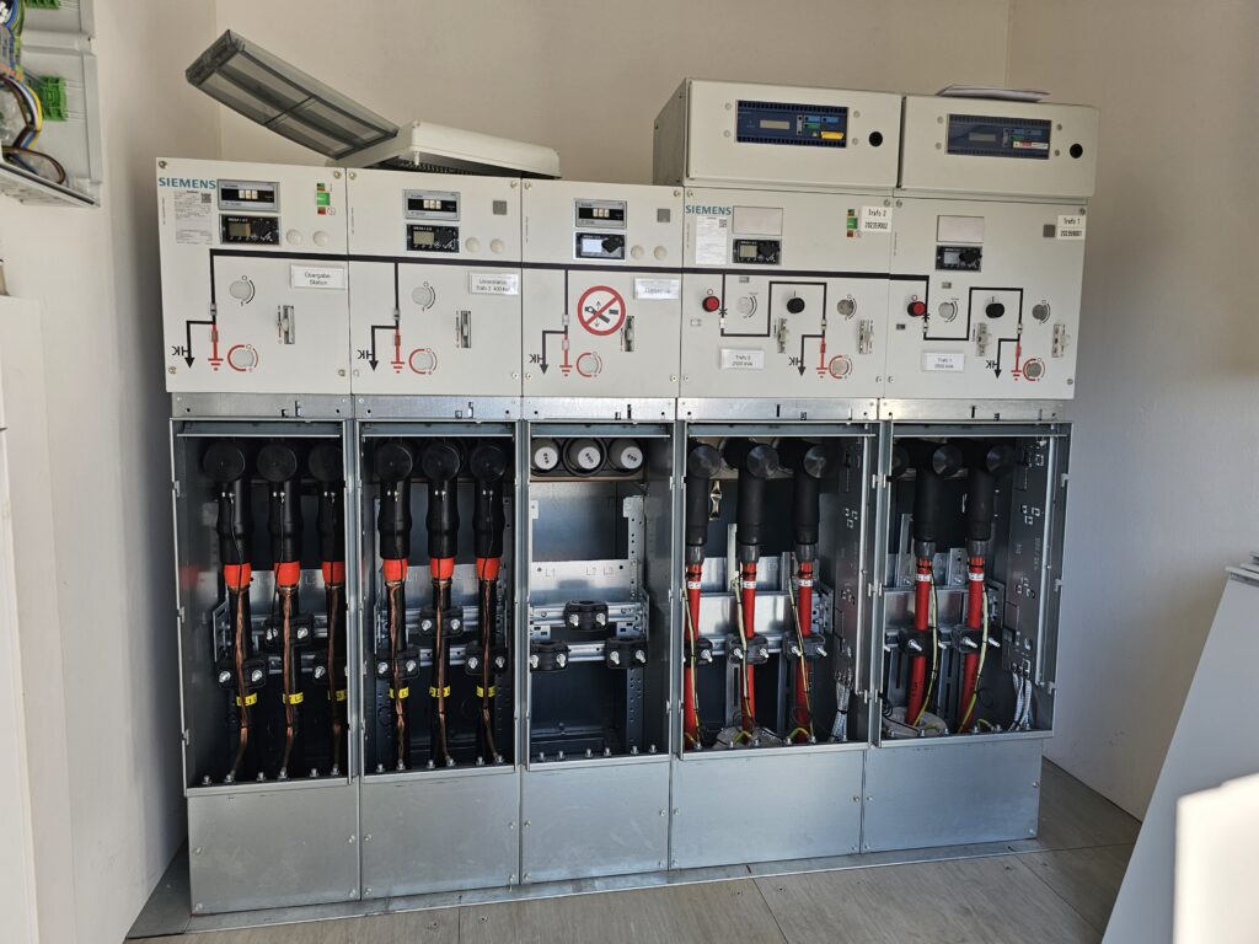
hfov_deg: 73.9
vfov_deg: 58.9
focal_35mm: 23
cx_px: 630
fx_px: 837
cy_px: 472
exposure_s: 1/180
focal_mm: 6.3
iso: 25
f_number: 1.7
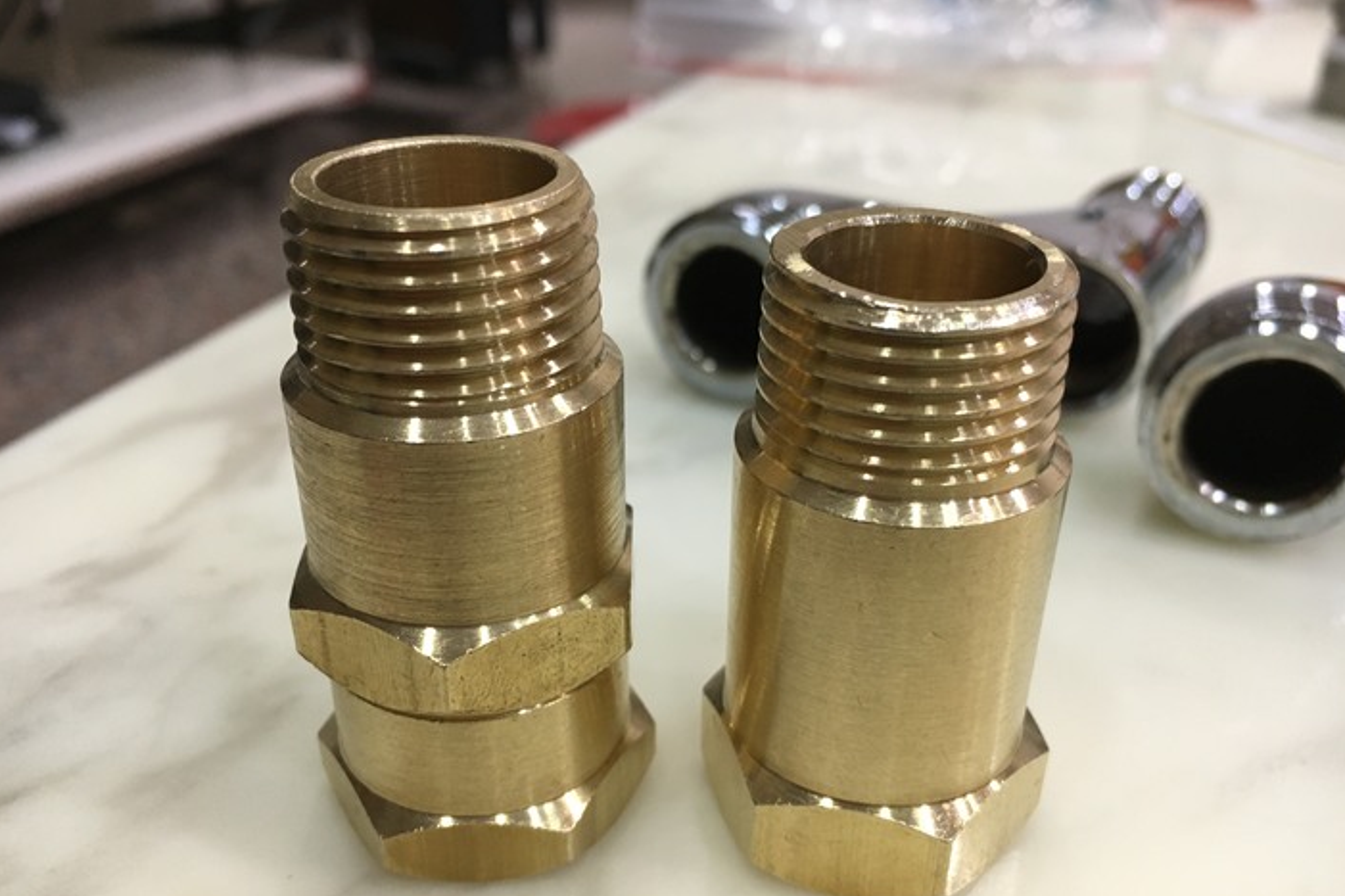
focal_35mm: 31
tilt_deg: -29.6
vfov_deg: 42.2
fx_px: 1158
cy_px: 503
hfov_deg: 60.3
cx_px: 673
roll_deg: -0.3
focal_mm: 4.15
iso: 100
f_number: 2.2
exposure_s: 1/30
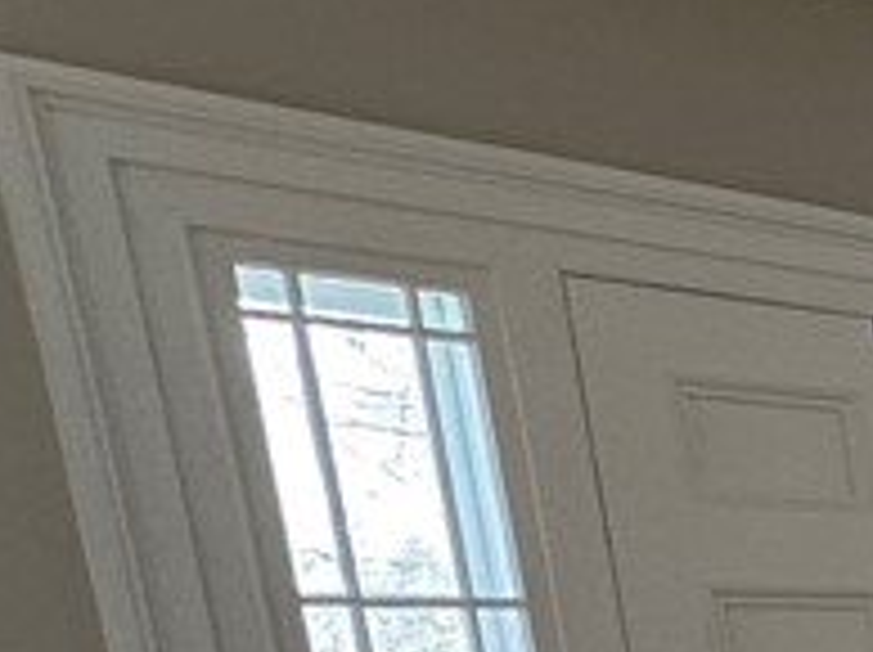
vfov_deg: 17.3
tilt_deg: -11.3
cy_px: 1061
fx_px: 1864
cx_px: 1935
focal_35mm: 74
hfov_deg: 16.4
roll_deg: +2.8
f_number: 2.2
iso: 125
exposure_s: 1/120
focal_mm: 2.22
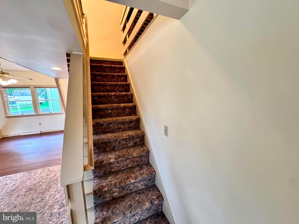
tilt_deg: -9.7
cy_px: 112
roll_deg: +0.8
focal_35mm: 14
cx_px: 150
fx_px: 121
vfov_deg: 85.7
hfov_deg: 102.1
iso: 320
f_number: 2.2
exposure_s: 1/60
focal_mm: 2.22
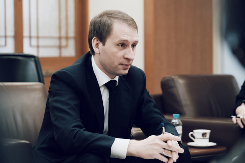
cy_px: 82
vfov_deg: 11.3
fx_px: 823
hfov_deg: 16.9
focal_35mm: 121
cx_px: 122
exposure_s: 1/160
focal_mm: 80.4
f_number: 2.8
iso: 3200
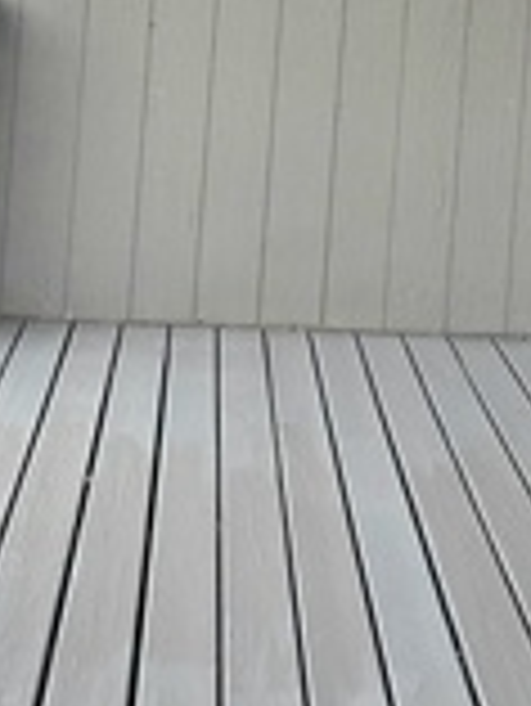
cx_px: 387
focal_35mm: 53
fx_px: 1083
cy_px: -81
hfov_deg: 27.2
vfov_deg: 31.8
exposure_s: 1/227
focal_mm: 2.2
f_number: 2.2
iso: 50
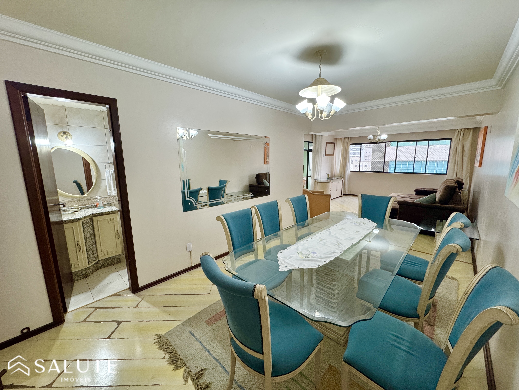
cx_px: 260
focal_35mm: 14
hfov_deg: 102.1
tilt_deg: -9.6
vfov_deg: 85.7
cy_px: 195
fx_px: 210
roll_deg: +0.6
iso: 200
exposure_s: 1/60
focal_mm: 2.22
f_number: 2.2
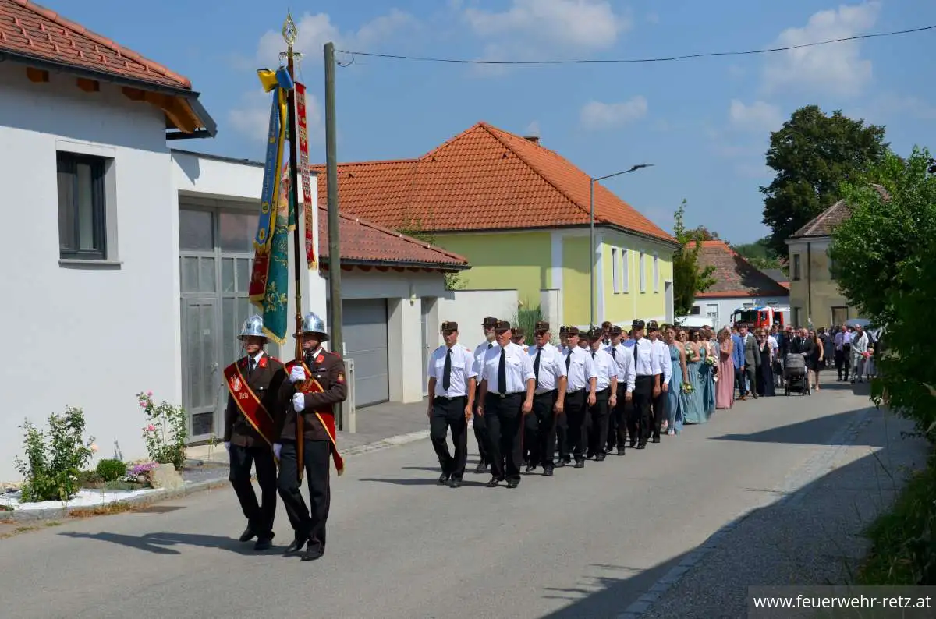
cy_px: 310
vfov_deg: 25.6
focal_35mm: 52
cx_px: 468
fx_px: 1362
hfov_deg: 37.9
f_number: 8
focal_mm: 35
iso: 110
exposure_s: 1/500
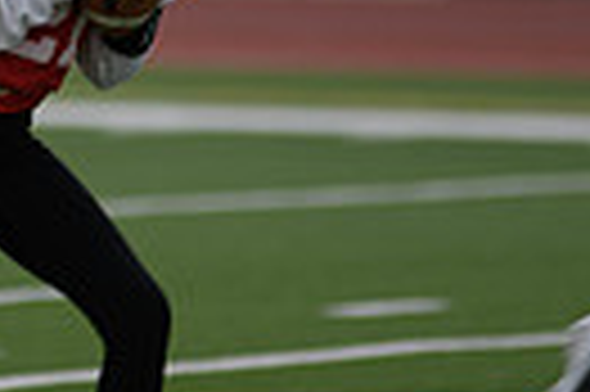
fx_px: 14486
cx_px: -9
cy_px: -20
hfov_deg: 2.3
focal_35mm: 885
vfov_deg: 1.5
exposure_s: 1/200
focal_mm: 200
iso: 72
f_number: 2.8
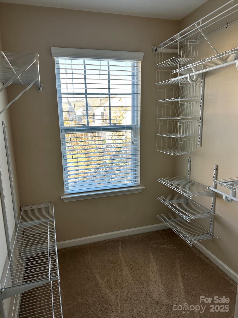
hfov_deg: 56.8
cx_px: 119
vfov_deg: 71.6
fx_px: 220
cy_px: 159
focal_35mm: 24
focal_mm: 6.86
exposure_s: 1/200
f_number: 1.78
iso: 64
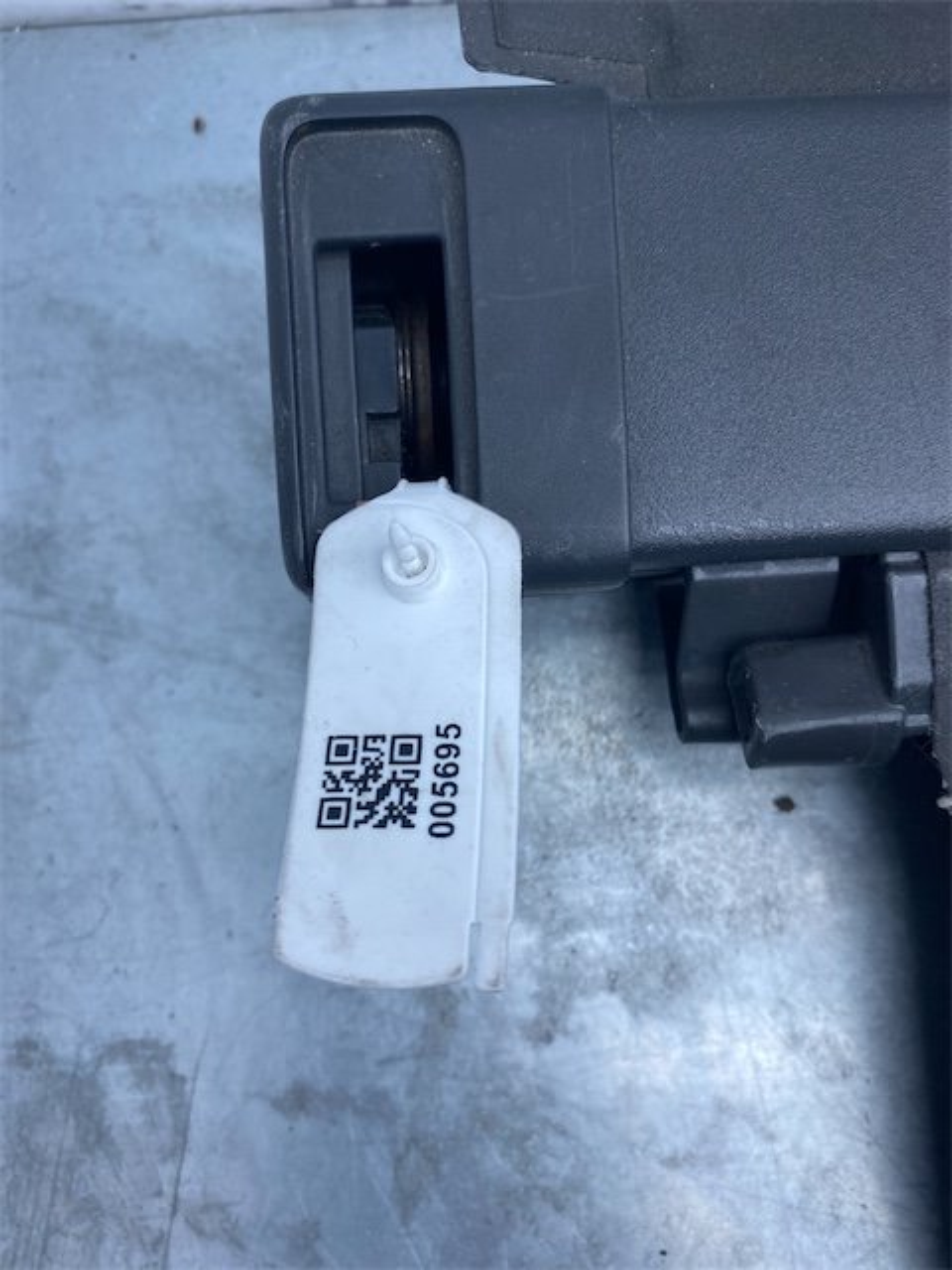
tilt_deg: -82.2
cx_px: 476
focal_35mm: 26
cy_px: 635
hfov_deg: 53.1
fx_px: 953
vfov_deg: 67.3
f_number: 1.8
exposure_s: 1/651
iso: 32
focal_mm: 4.25
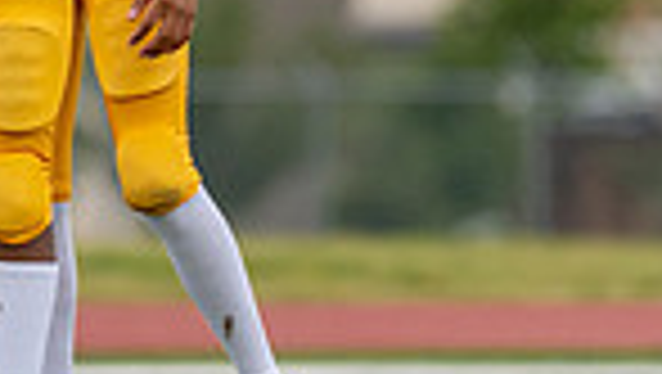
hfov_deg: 1.6
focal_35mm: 1363
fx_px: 23947
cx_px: 2
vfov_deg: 0.9
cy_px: -108
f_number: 2.8
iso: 400
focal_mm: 200
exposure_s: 1/2000
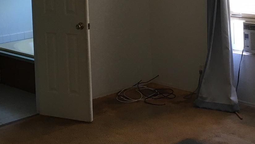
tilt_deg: -3.3
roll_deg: +0.8
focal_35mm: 77
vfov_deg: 15.2
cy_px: -25
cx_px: 148
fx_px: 521
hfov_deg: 27.5
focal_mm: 4.15
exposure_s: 1/30
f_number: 2.2
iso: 80
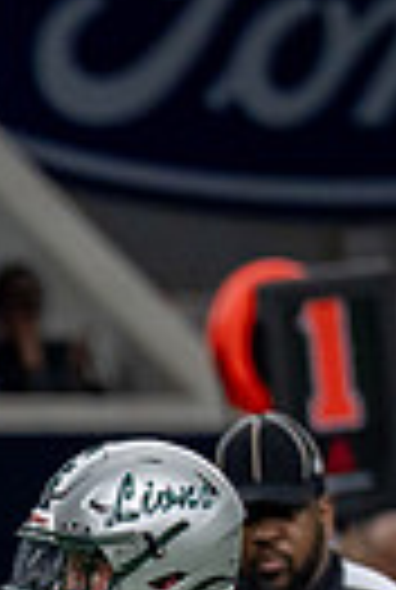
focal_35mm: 1411
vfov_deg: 1.5
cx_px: -557
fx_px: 23158
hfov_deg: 1.0
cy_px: 1112
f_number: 2.8
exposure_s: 1/1000
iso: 1250
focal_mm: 200
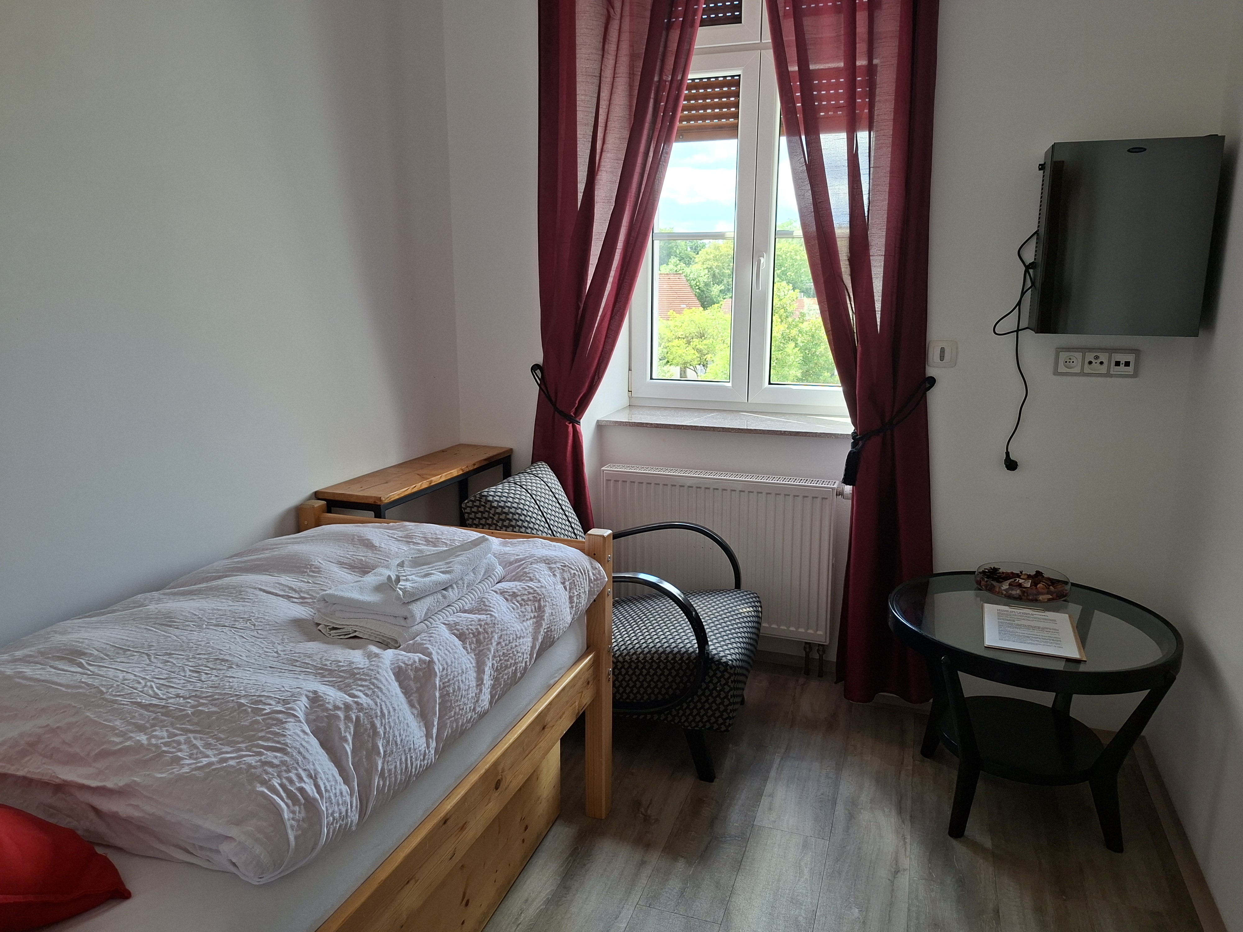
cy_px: 466
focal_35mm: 23
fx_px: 826
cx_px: 622
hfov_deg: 73.9
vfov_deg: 58.9
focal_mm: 5.54
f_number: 1.8
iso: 50
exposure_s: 1/100
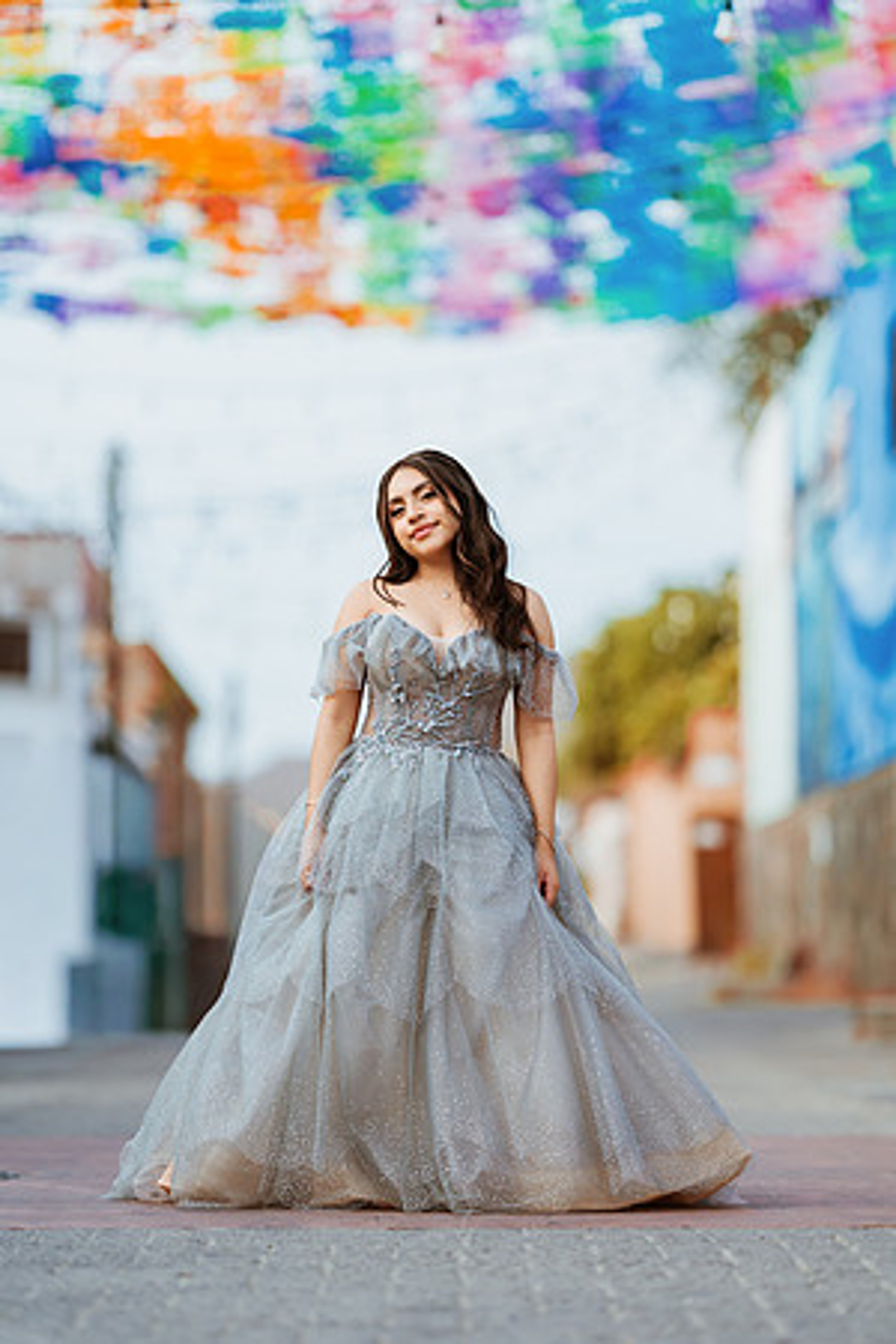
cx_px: 448
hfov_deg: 10.2
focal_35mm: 135
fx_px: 5040
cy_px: 672
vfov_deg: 15.2
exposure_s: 1/2000
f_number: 1.8
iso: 100
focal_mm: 135
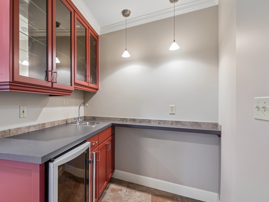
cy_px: 102
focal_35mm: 18
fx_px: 140
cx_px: 117
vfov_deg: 71.6
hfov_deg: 87.3
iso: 400
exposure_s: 1/2.5
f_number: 8
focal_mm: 16
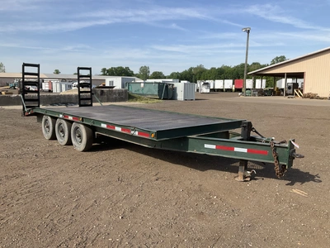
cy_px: 124
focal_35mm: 29
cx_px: 165
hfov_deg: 61.7
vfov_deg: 48.2
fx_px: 276
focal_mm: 3
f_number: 1.8
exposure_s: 1/1377
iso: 25
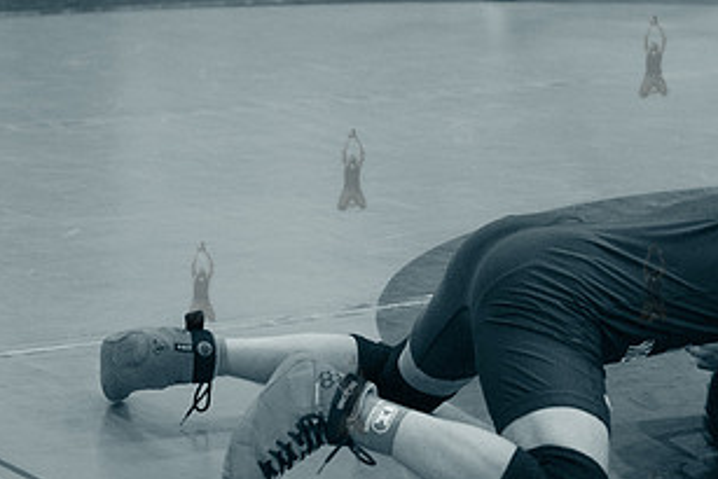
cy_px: 259
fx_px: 3252
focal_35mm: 163
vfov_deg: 8.4
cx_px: 578
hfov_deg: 12.5
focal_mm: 70
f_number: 3.2
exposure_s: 1/640
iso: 8000
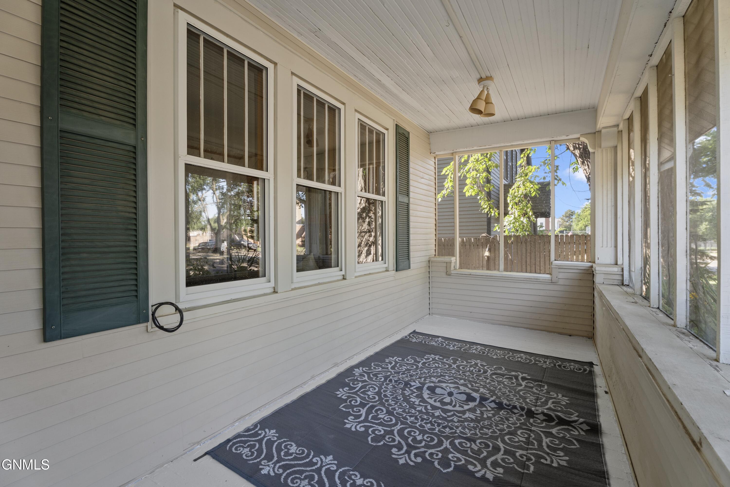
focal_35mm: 17
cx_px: 365
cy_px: 244
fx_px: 337
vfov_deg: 71.7
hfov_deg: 94.6
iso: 500
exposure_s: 1/5
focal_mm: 16.6
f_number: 9
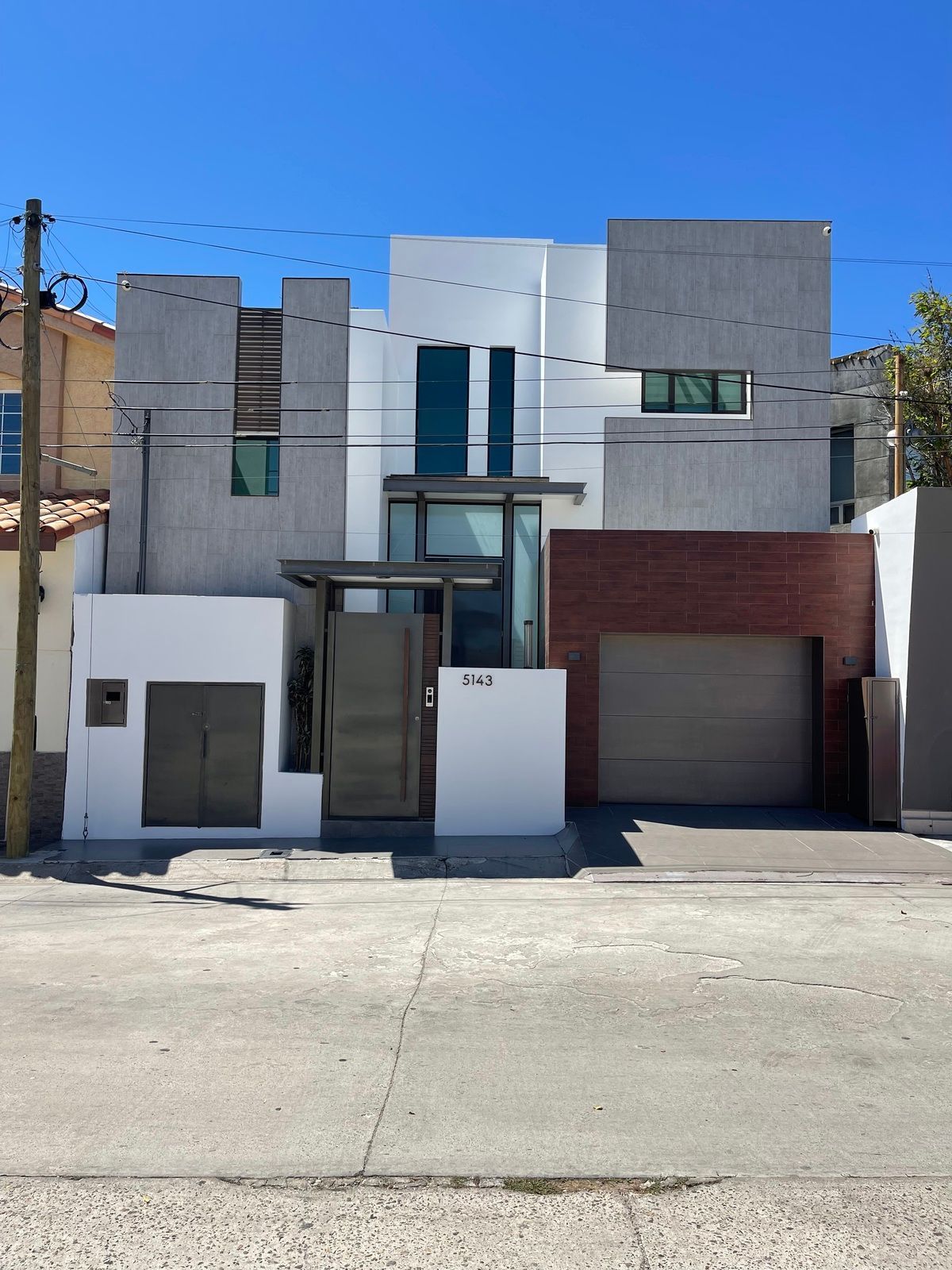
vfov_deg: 69.4
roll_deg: -1.1
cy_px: 635
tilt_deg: +4.3
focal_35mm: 25
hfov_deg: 54.9
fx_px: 917
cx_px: 476
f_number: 1.6
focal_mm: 5.1
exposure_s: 1/3788
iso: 32
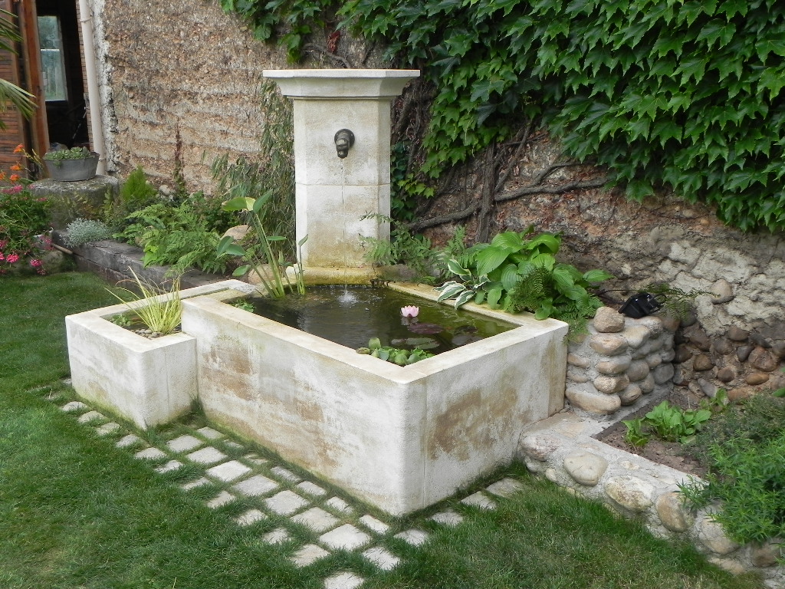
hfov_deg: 50.1
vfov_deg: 38.7
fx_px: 839
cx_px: 392
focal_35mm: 37
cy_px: 294
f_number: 5
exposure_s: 1/180
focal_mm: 6.6
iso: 160
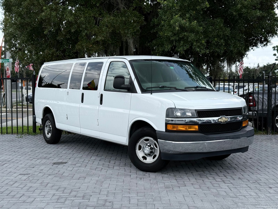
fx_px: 385
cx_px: 139
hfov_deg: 39.7
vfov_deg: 30.3
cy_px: 104
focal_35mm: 48
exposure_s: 1/2342
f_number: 1.78
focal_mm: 6.76
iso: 64
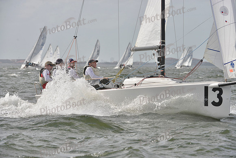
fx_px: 1442
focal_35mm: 220
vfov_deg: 6.2
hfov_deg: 9.4
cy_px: 79
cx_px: 118
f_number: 10
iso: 400
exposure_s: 1/1250
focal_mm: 220
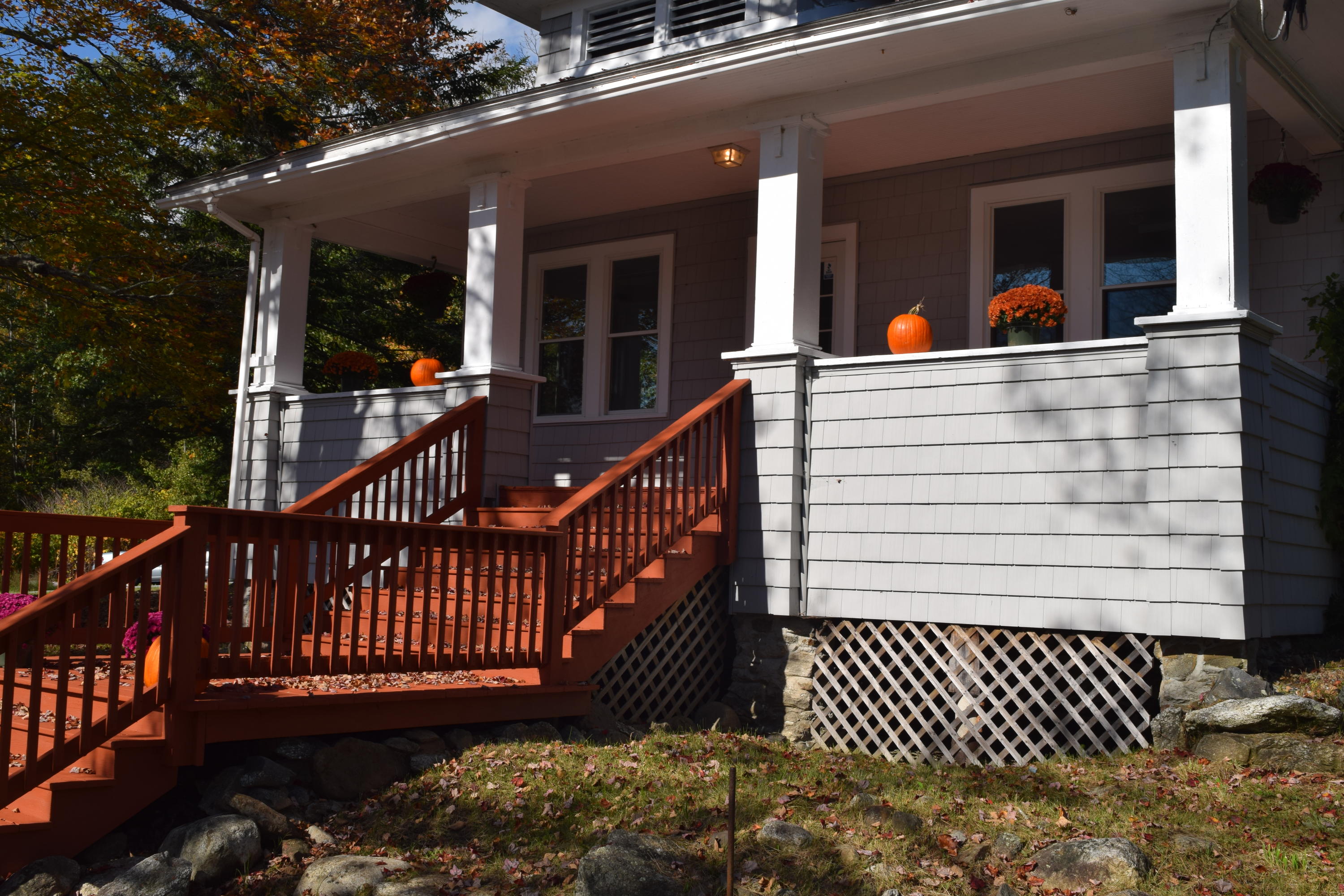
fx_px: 1400
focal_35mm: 38
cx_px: 672
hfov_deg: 51.3
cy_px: 448
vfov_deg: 35.5
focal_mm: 25
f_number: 11
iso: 100
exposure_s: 1/200
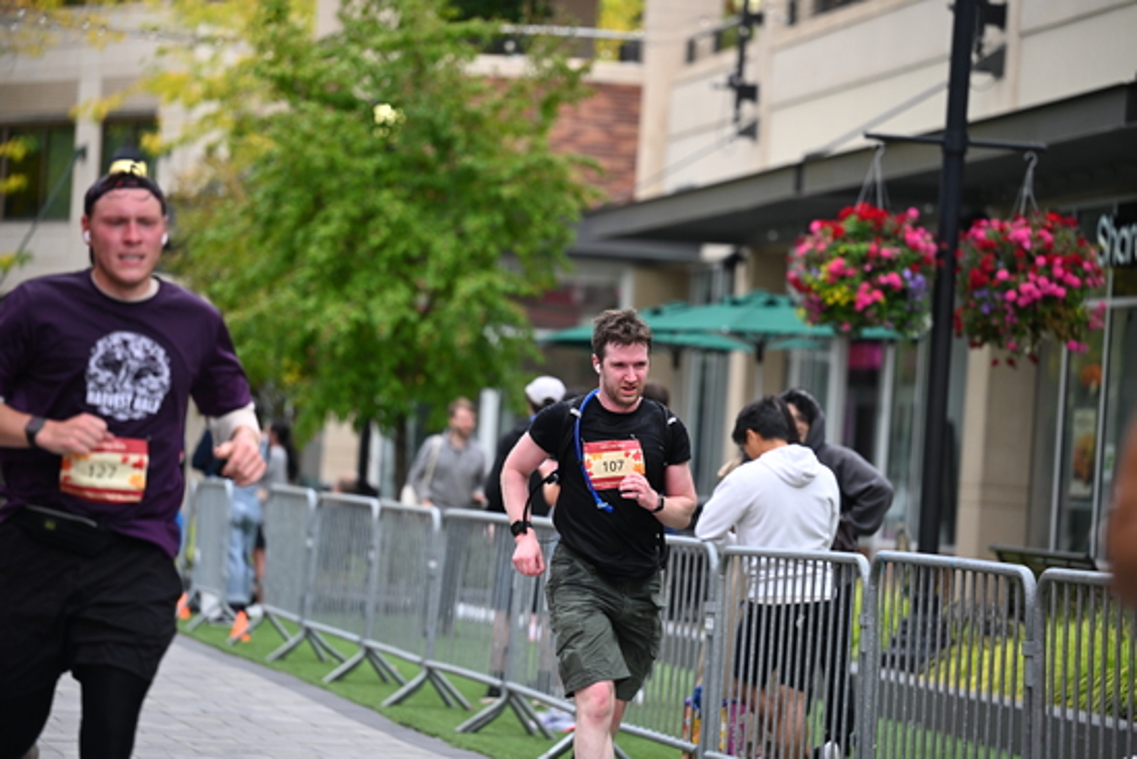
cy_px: 380
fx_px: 4581
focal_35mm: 145
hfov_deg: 14.1
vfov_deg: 9.5
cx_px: 568
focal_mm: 145
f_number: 2.8
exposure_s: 1/2000
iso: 640
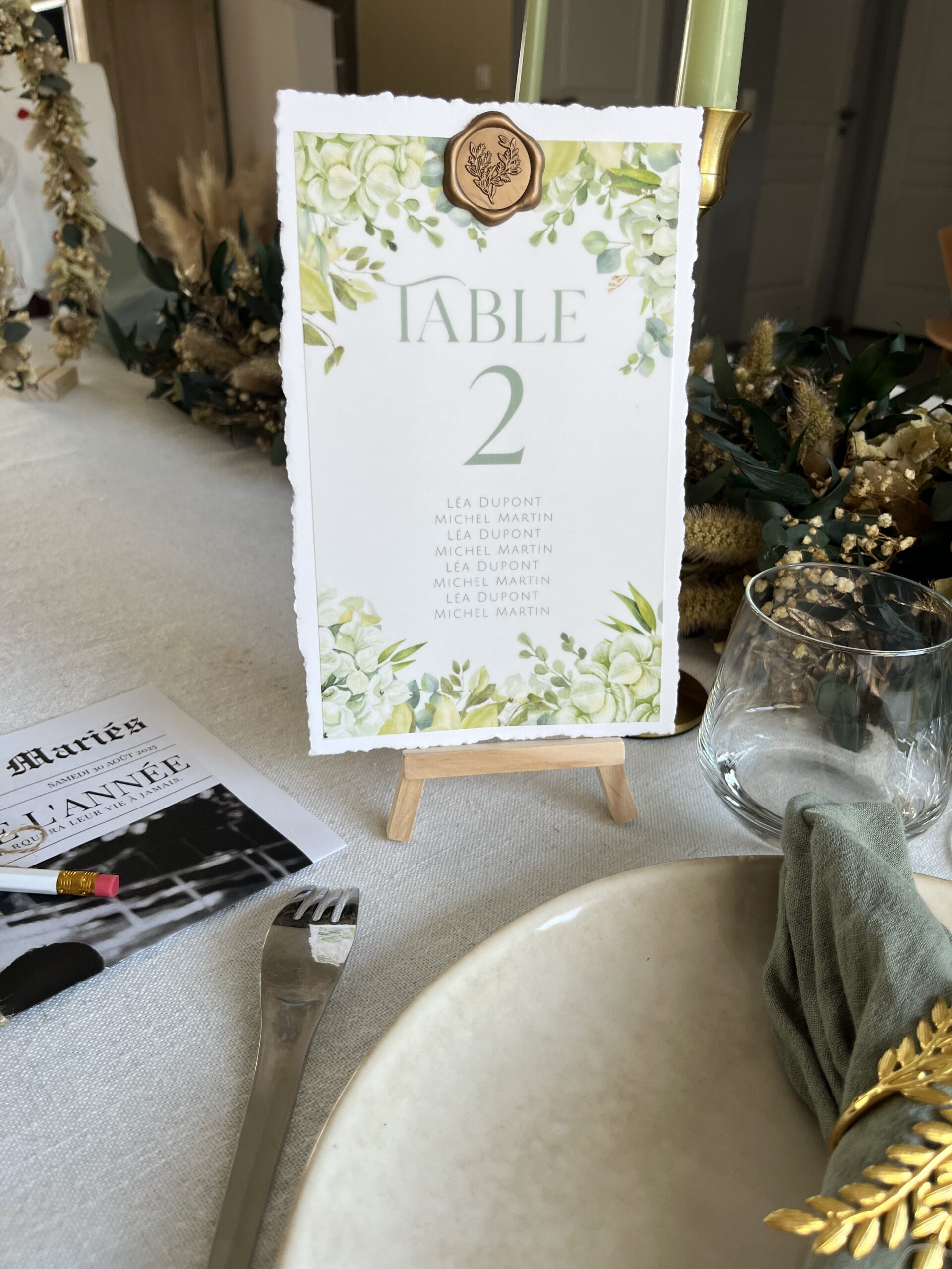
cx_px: 476
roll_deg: -0.4
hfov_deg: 53.1
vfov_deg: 67.3
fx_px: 953
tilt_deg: -27.7
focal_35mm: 26
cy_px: 634
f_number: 1.6
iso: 64
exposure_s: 1/121
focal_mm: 5.1
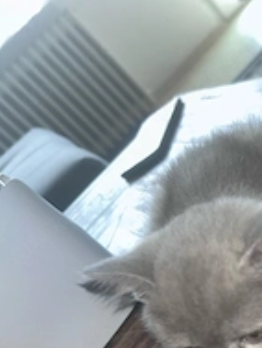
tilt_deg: -27.1
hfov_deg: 25.7
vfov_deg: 34.5
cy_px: 243
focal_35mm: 55
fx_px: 554
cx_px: 242
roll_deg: +44.5
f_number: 1.5
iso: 64
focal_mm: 5.7
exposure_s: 1/55
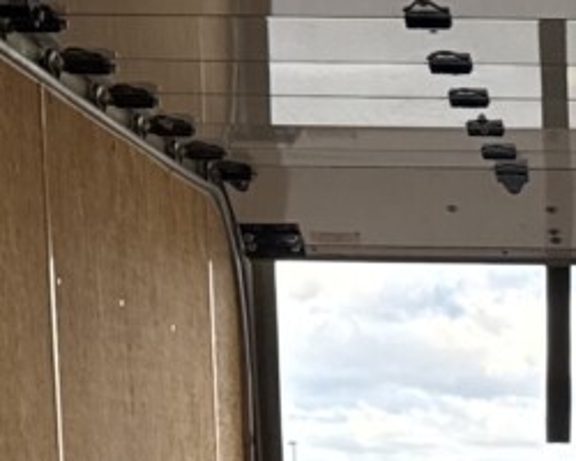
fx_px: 2881
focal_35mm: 169
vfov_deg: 8.5
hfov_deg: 11.1
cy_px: 1014
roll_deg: -0.9
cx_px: 783
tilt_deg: -8.0
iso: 100
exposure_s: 1/267
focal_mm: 6.76
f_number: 1.78
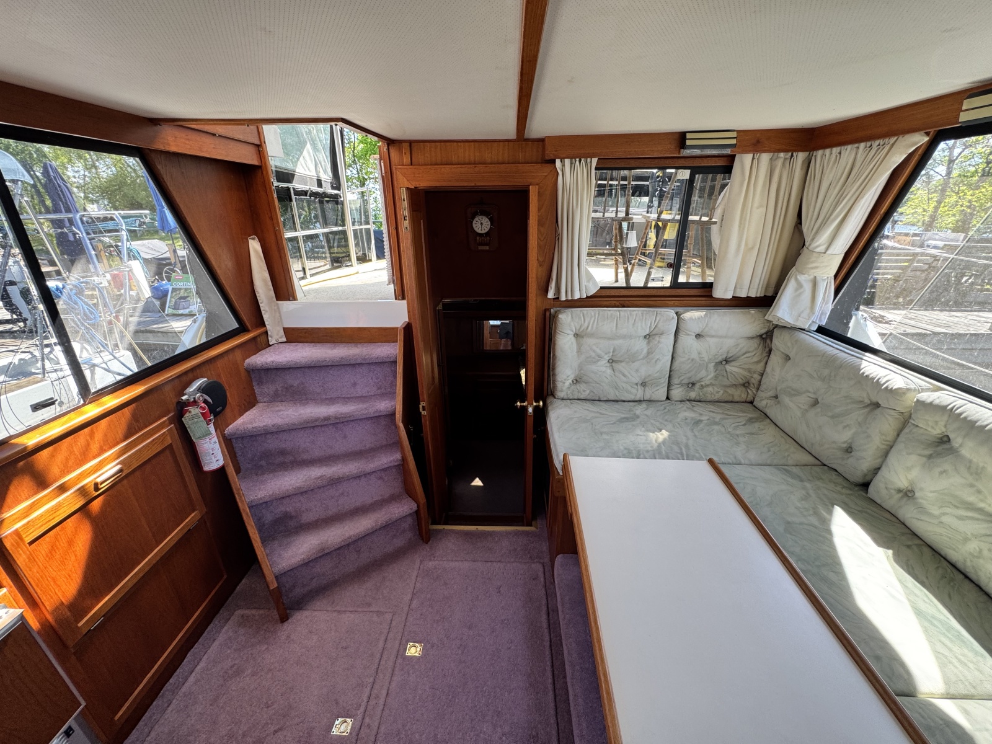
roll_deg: +0.3
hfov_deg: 102.1
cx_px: 496
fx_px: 401
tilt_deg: -21.3
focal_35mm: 14
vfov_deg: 85.7
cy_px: 372
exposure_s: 1/99
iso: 64
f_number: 2.2
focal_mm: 2.22
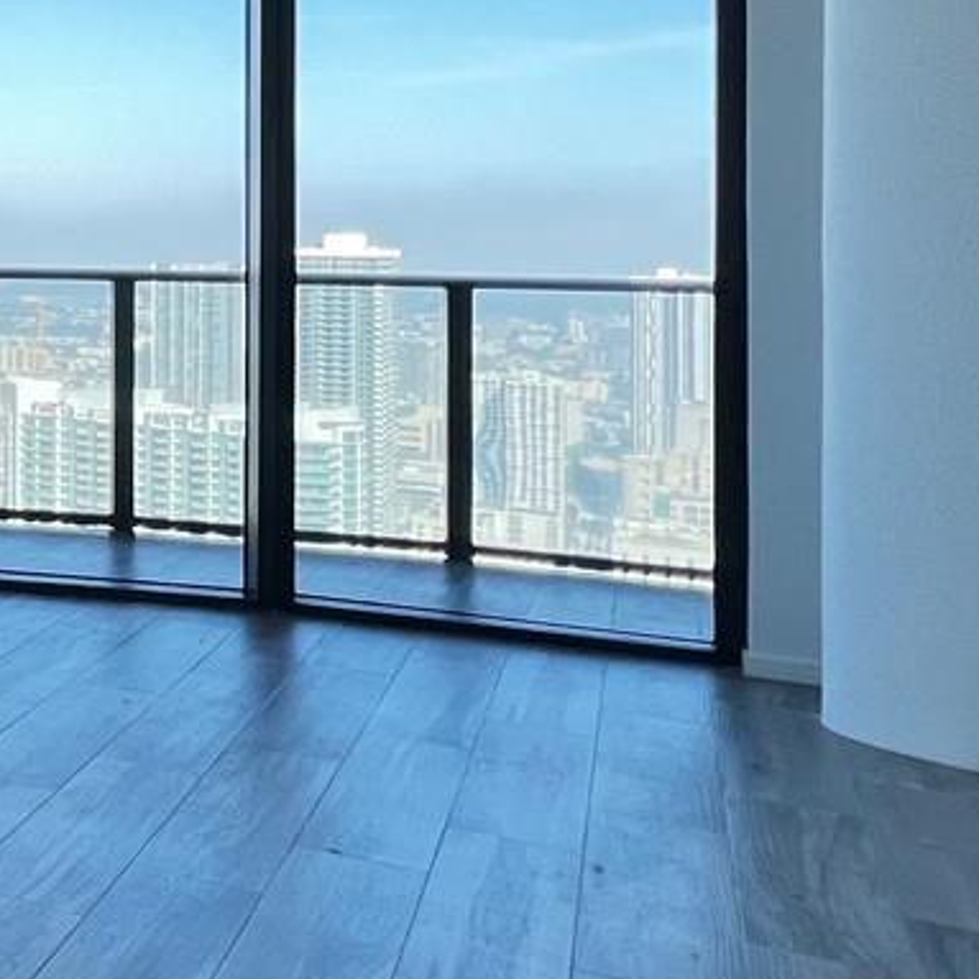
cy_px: 220
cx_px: -864
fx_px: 1536
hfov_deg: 20.8
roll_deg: +0.0
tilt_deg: +1.9
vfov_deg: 34.4
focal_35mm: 48
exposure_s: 1/153
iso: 32
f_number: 1.8
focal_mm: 1.57
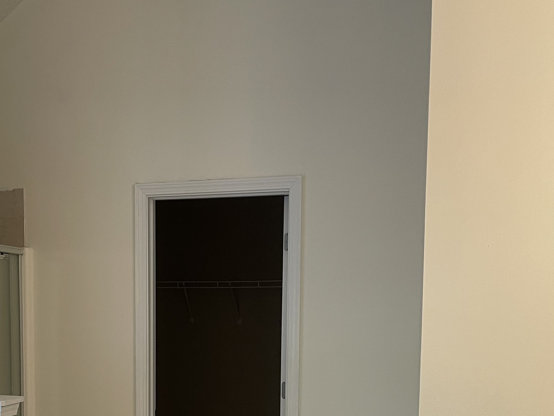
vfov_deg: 28.9
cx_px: 180
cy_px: 387
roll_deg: -0.6
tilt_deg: -5.0
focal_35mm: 48
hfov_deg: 39.1
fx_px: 768
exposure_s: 1/60
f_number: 1.6
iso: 100
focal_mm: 5.1
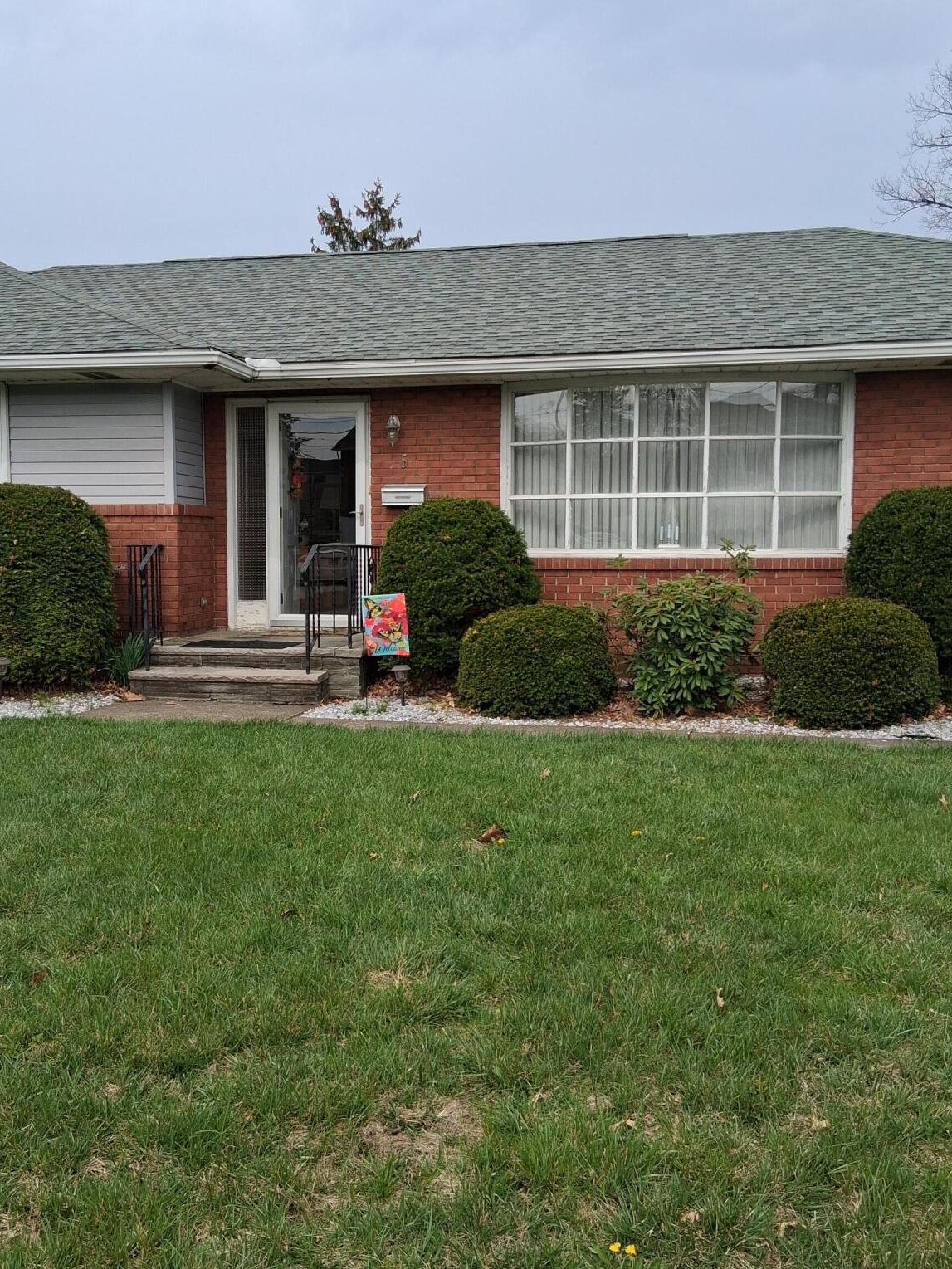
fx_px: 1247
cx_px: 426
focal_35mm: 34
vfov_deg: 54.0
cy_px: 623
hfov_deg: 41.7
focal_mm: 3.98
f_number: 1.8
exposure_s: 1/439
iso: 25
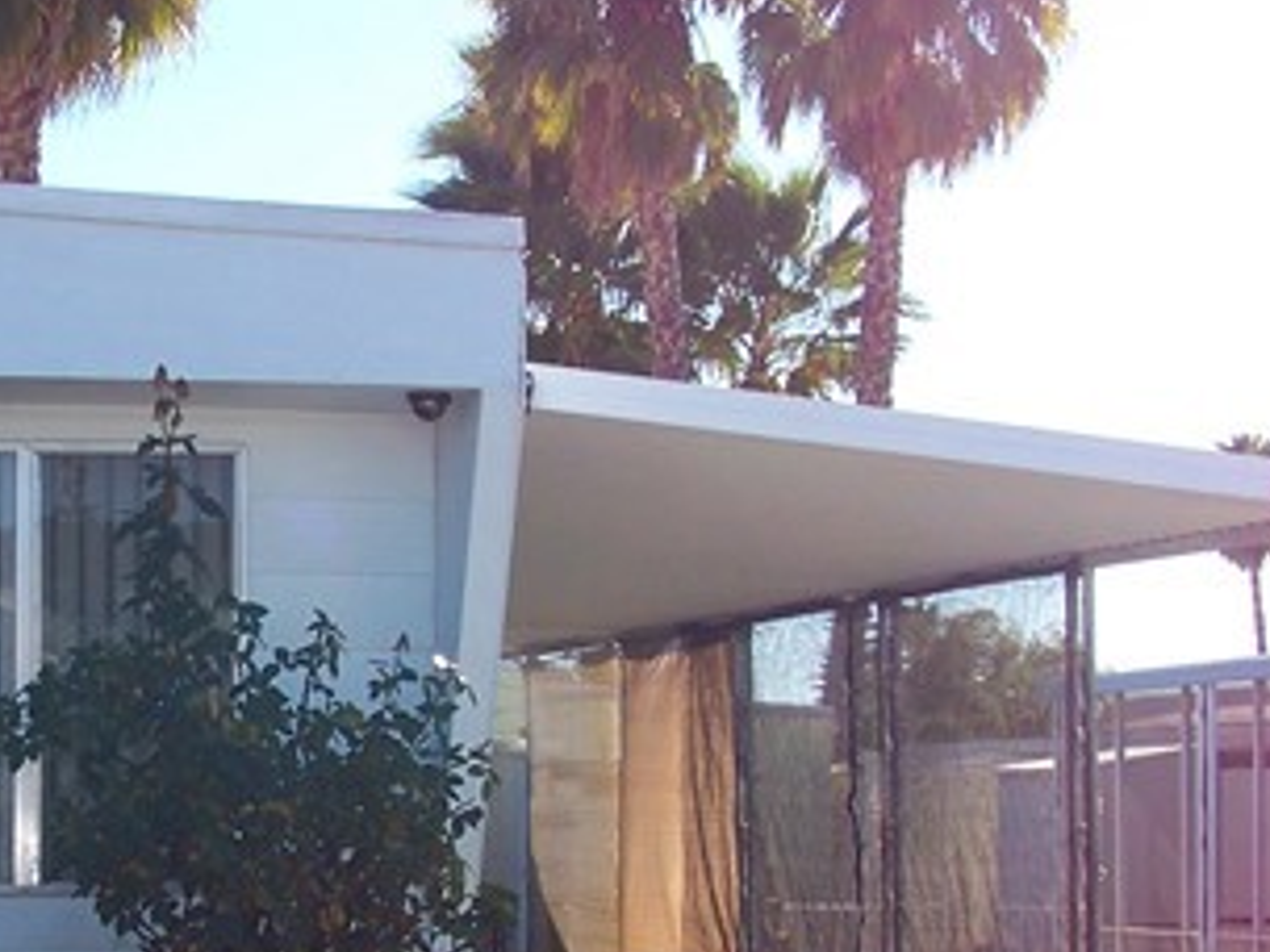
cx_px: 96
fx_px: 4072
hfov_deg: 17.4
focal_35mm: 111
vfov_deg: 13.3
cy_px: 789
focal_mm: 5.85
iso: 64
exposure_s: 1/400
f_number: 3.6
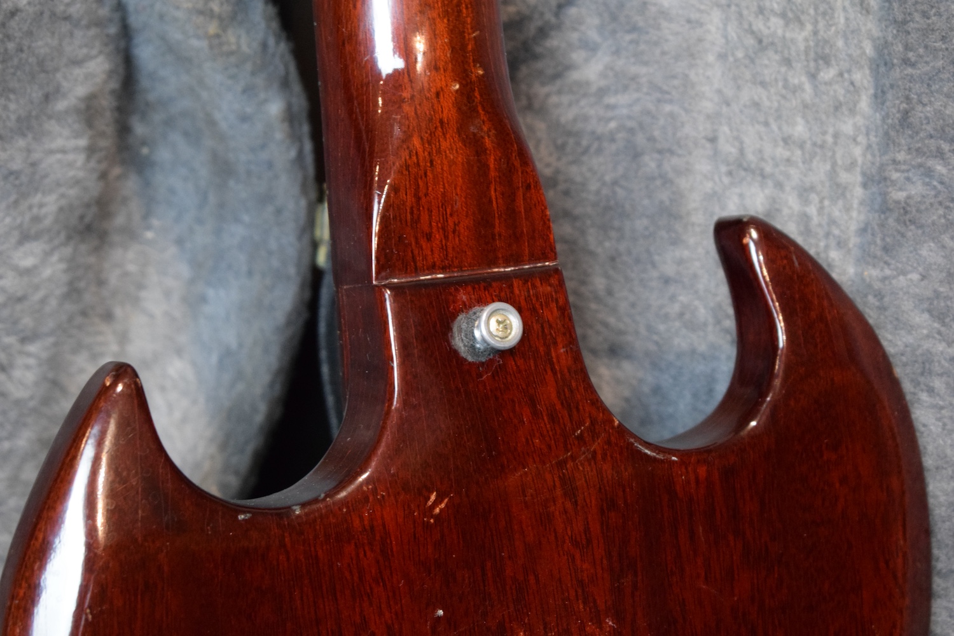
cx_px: 477
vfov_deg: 16.6
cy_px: 318
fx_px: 2186
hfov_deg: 24.6
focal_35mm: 82
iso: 3200
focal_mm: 55
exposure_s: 1/20
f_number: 5.6
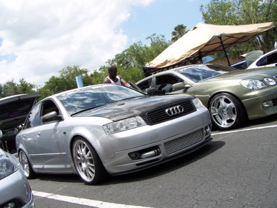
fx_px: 304
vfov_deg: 37.7
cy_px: 104
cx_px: 138
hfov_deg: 49.0
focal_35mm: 38
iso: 64
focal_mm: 6.3
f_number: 4
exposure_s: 1/400
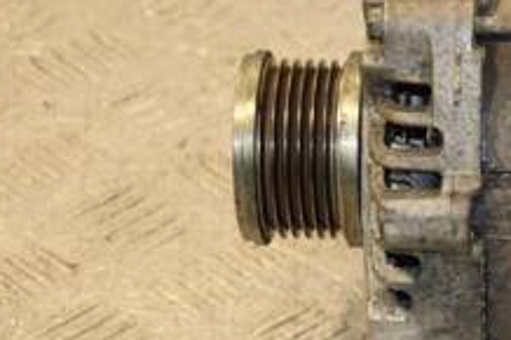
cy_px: 232
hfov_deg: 8.5
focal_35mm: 240
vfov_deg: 5.7
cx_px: 600
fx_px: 3404
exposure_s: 1/160
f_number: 5
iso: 800
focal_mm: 58
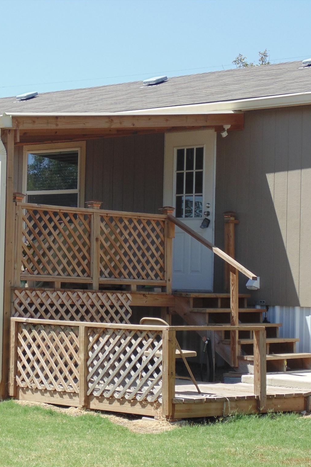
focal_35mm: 110
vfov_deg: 18.6
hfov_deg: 12.4
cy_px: 233
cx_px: 45
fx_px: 1425
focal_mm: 14.1
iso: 80
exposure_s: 1/400
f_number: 4.3
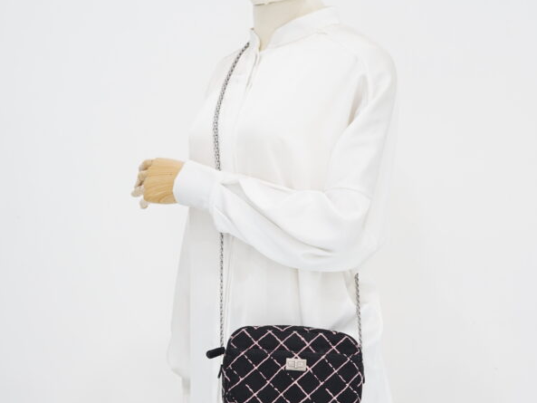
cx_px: 294
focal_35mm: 83
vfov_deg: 17.7
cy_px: 266
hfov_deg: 23.5
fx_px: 1288
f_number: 6.3
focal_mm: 50
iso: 400
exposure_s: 1/5
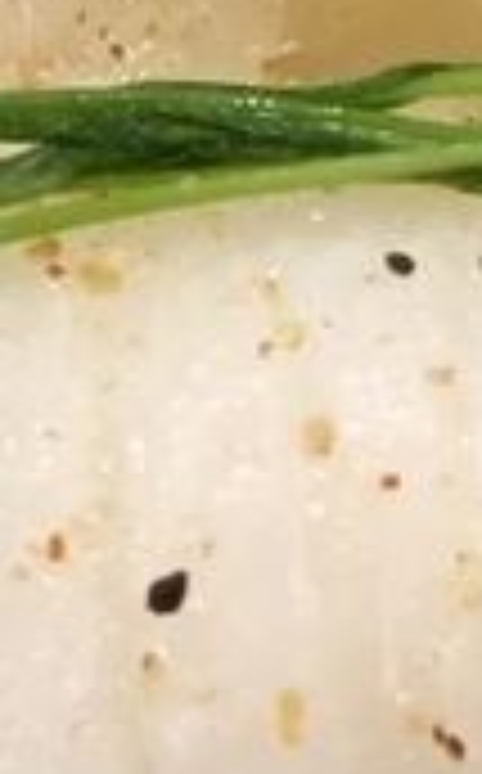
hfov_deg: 6.1
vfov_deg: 9.7
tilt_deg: -58.1
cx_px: 153
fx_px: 4534
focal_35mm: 215
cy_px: 580
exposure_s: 1/30
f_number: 2.2
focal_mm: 4.15
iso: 80
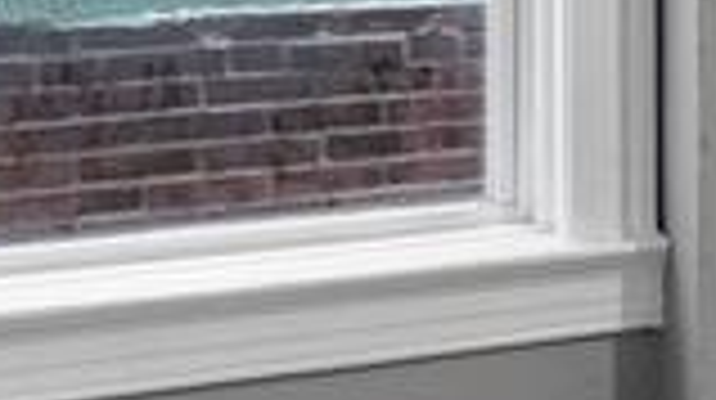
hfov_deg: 15.1
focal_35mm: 108
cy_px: -157
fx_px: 2048
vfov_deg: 10.9
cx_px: 1522
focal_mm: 8
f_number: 6.3
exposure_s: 1/2.5
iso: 400
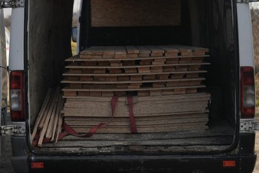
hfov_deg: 30.9
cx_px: 130
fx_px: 468
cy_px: 86
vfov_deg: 20.9
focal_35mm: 65
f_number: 2.8
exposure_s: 1/640
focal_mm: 65
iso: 200
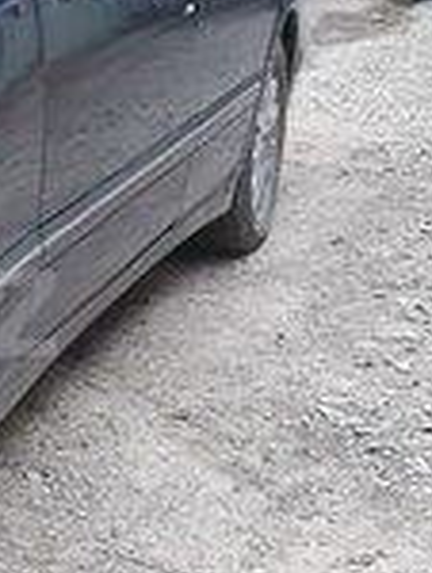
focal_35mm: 89
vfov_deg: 22.0
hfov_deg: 15.3
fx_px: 1477
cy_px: 313
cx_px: -237
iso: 40
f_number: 1.7
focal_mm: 3.71
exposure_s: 1/100
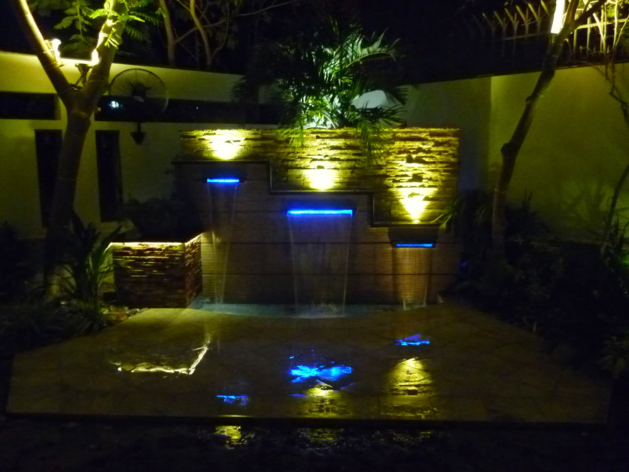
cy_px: 236
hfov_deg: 58.4
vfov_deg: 45.4
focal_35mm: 31
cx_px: 314
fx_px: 563
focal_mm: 5.5
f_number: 2.8
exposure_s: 1/8
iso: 800
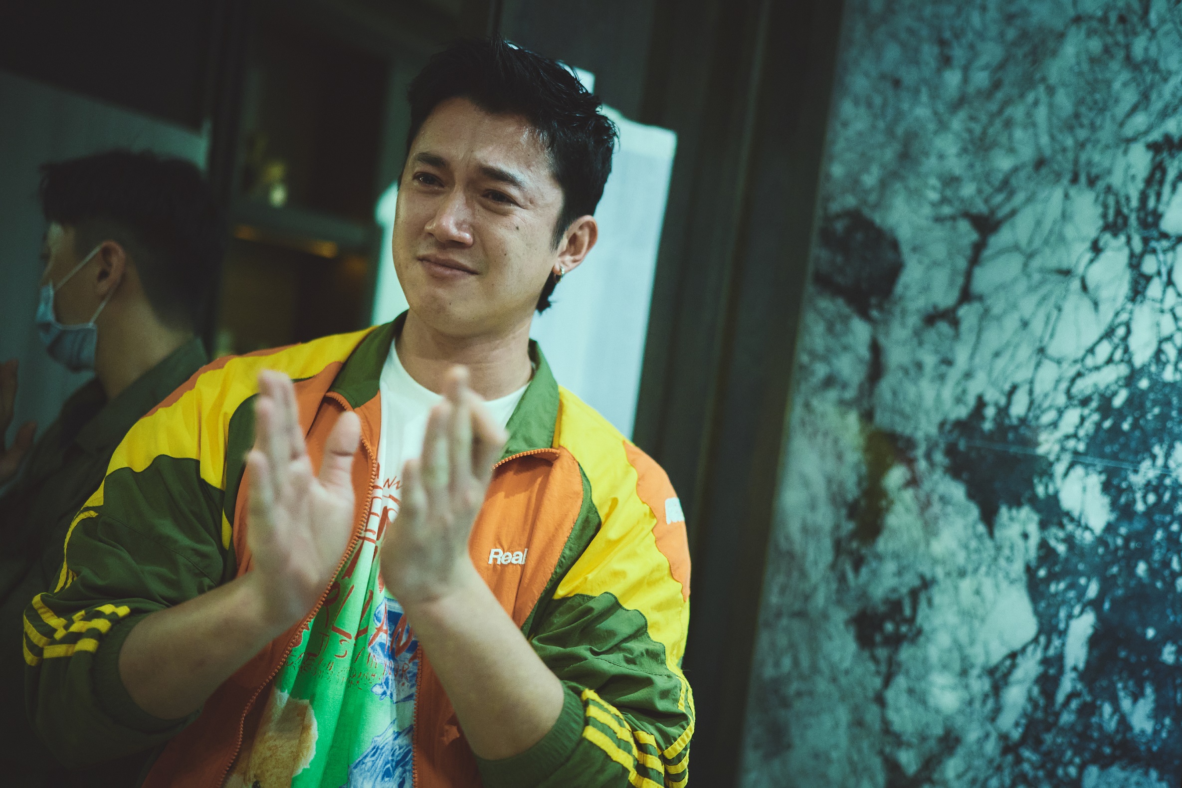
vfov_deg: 37.9
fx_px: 1149
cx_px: 591
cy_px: 394
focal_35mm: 35
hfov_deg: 54.4
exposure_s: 1/100
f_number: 1.4
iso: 1600
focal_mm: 35
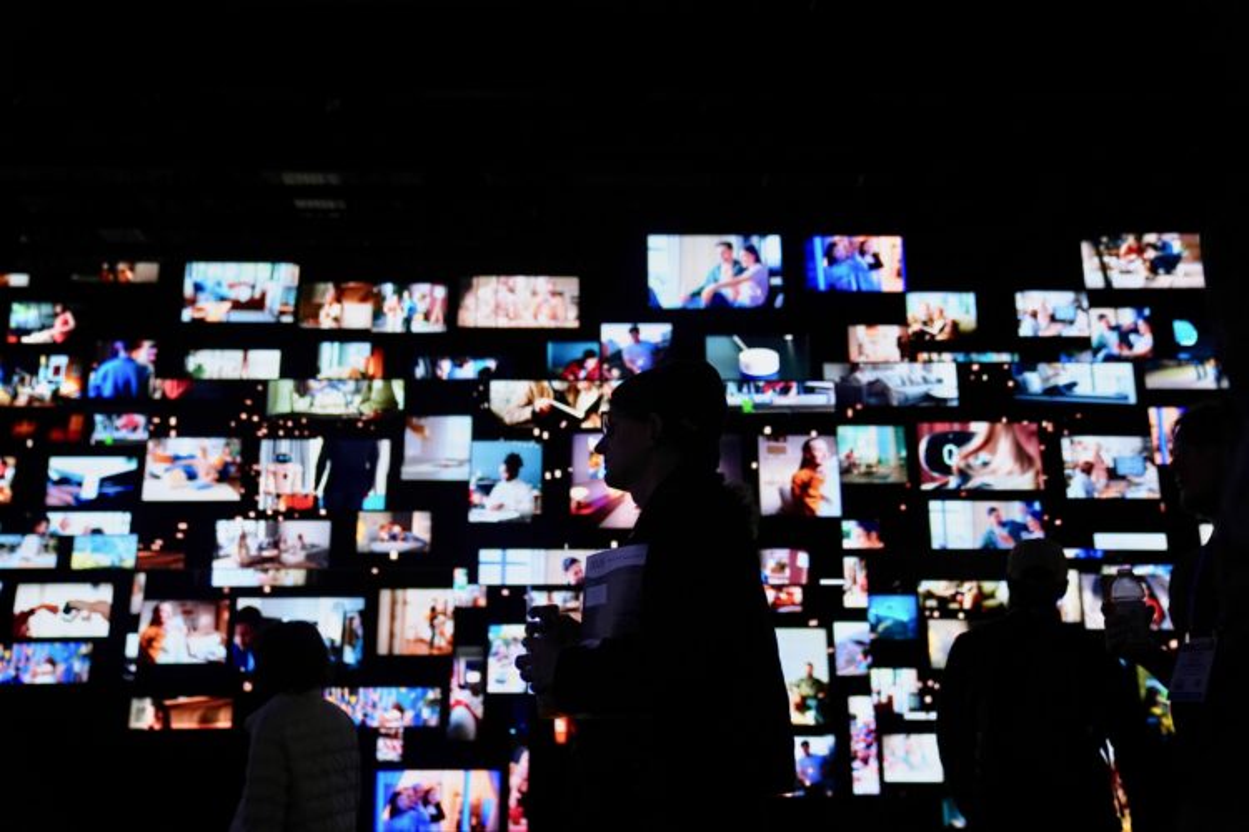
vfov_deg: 35.1
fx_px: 1318
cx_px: 624
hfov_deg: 50.7
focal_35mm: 38
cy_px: 416
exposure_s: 1/1250
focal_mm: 38
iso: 1000
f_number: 2.8
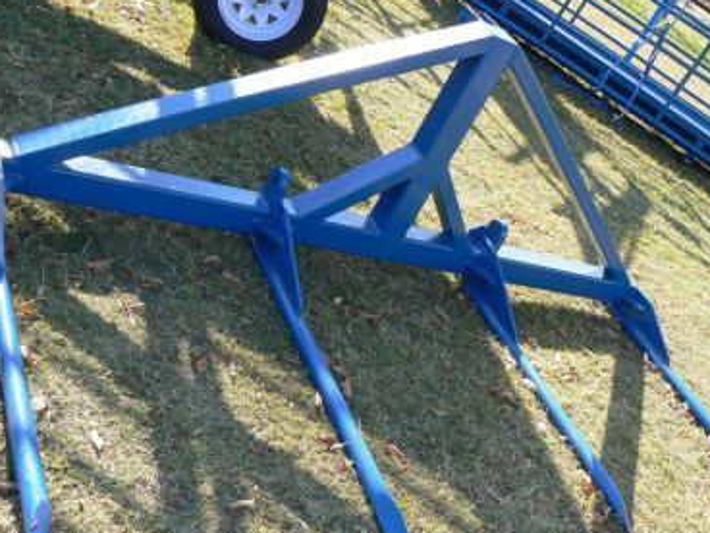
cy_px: 316
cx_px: 394
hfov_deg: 42.9
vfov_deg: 32.8
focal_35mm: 44
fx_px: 902
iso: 80
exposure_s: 1/125
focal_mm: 6
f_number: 5.6
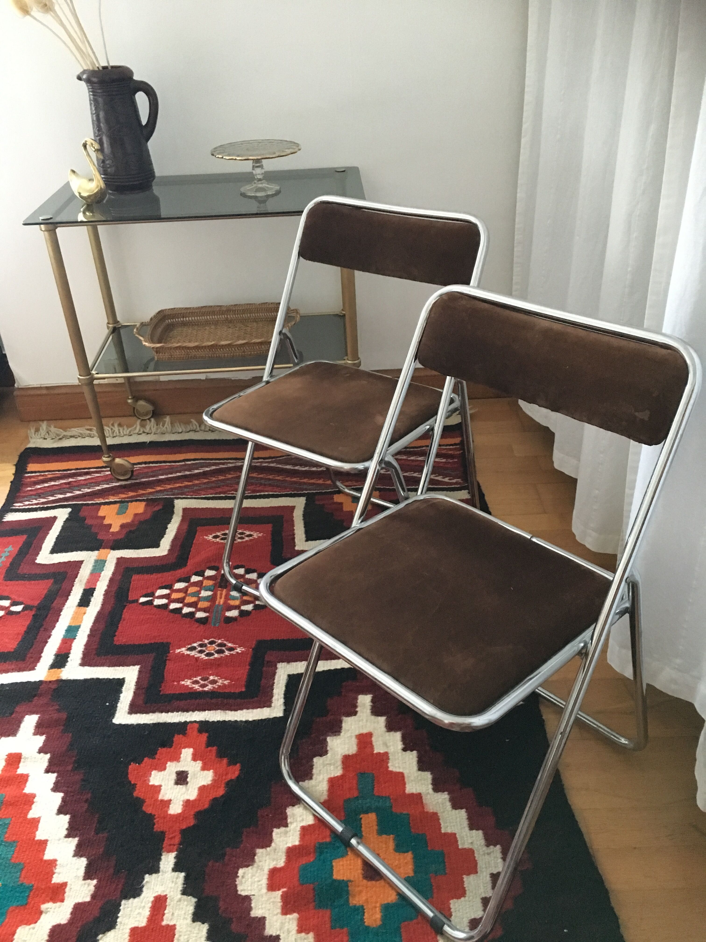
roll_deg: +2.9
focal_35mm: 29
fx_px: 789
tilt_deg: -31.4
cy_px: 471
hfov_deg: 48.2
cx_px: 353
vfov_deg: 61.7
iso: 320
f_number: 2.2
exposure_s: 1/17
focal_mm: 4.15
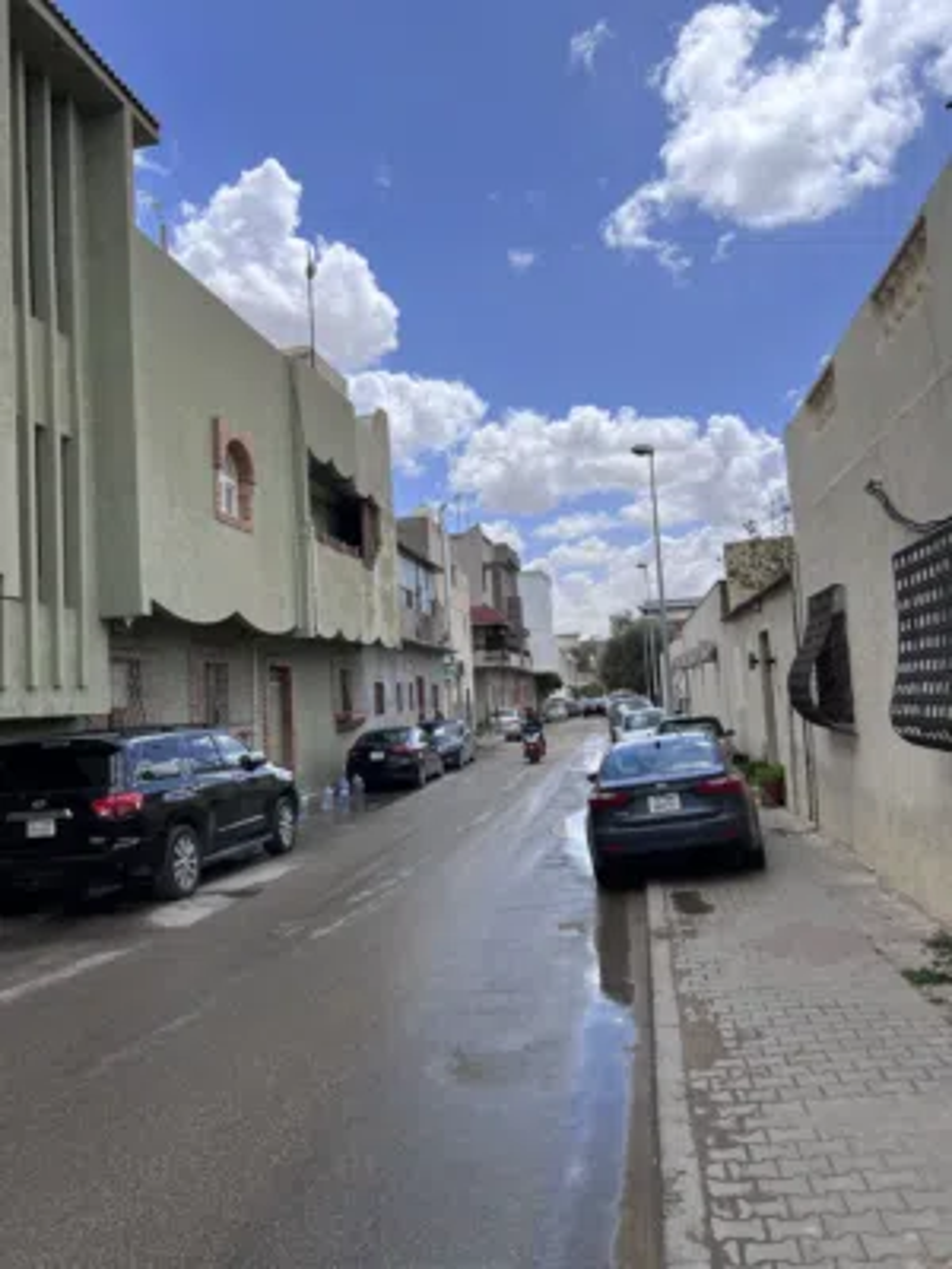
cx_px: 476
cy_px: 634
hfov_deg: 53.1
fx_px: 953
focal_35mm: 26
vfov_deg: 67.3
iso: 50
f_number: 1.5
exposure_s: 1/6579
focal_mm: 5.7
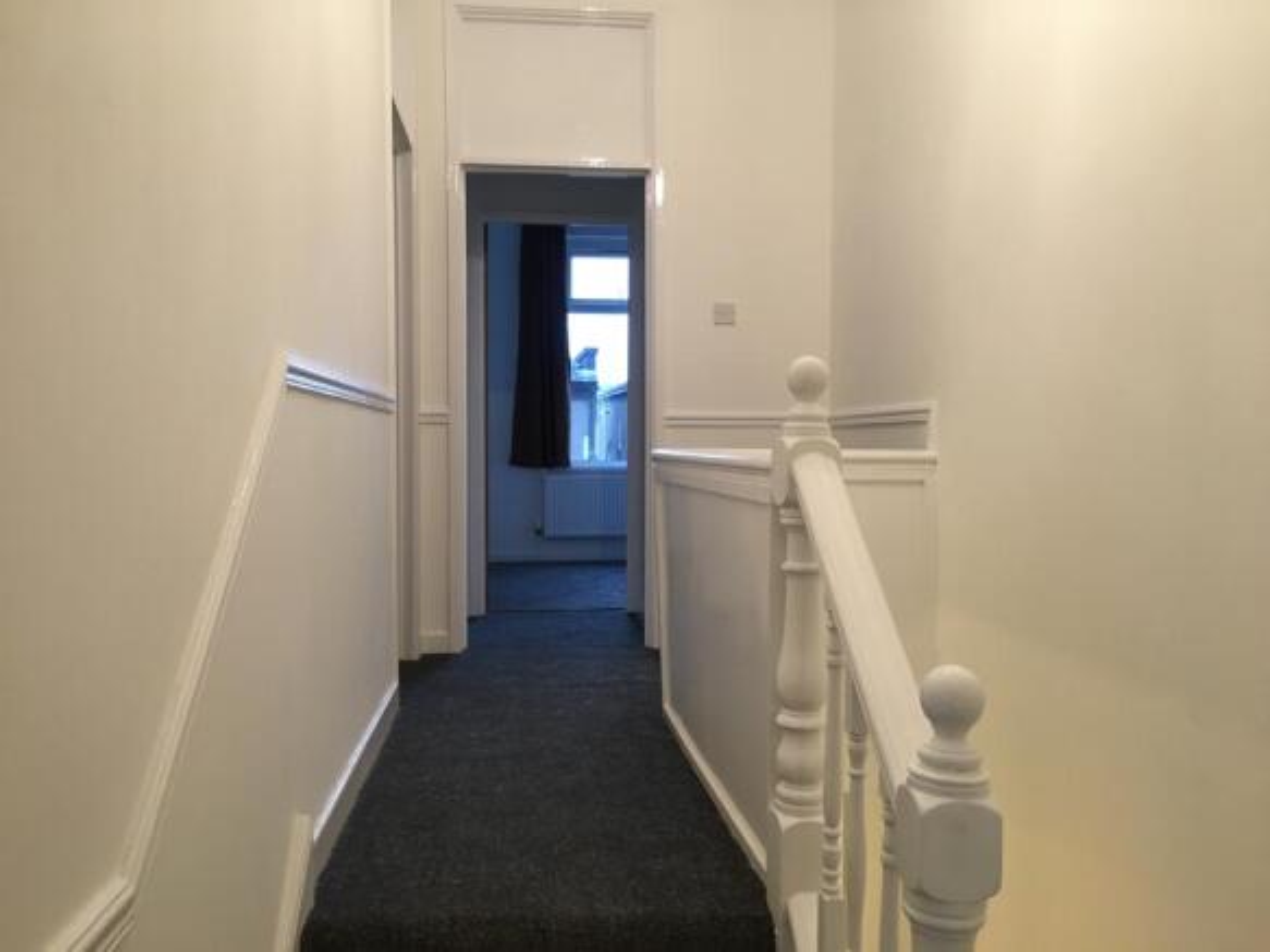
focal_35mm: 29
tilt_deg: -1.9
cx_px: 635
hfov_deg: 61.7
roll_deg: +0.2
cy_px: 476
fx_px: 1064
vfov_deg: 48.2
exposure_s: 1/33
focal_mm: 4.15
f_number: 2.2
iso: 100
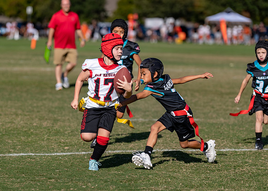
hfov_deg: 9.7
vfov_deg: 6.9
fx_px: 1578
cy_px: 103
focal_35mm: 207
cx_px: 94
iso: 100
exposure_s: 1/2500
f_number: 2.8
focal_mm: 139
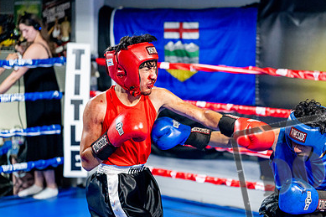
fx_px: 824
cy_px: 145
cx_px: 233
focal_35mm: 91
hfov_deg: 22.2
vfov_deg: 15.0
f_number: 2
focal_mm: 61
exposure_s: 1/800
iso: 4000
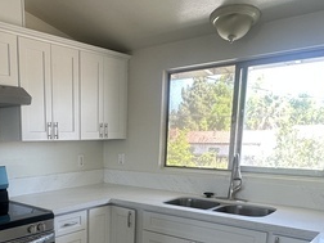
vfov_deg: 36.9
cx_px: 84
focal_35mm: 37
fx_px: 346
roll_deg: +0.0
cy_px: 206
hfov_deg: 48.4
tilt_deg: -11.9
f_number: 2.2
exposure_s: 1/99
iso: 80
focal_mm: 2.22
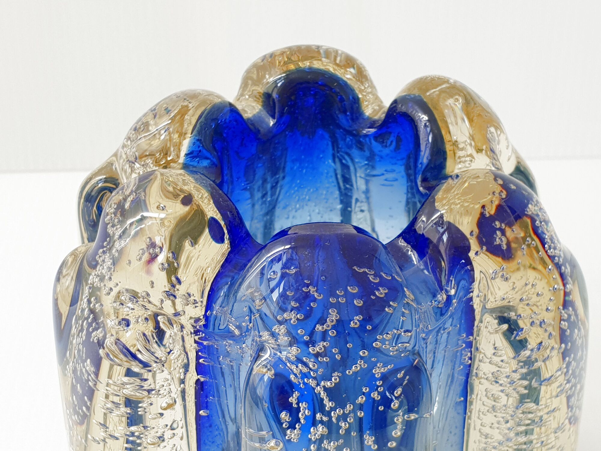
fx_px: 451
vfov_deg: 53.1
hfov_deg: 67.3
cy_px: 226
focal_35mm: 26
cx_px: 300
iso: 50
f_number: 2.4
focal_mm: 4.3
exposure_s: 1/100
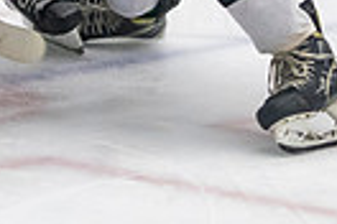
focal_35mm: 498
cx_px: 21
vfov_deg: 2.7
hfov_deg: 4.1
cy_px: -238
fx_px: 4661
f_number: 3.2
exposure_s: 1/640
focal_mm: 100
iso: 2000
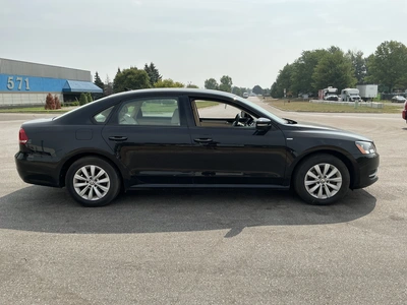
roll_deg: +1.3
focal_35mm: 28
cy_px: 152
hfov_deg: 63.4
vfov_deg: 49.7
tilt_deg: -7.5
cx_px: 204
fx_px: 329
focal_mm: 3
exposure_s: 1/2667
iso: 25
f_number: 1.8
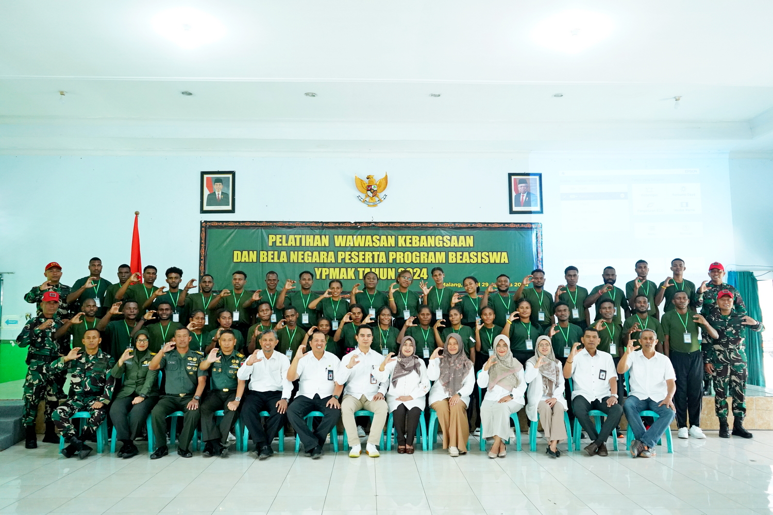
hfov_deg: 63.7
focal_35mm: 29
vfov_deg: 45.0
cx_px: 386
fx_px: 623
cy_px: 258
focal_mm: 29
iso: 6400
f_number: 4
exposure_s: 1/160
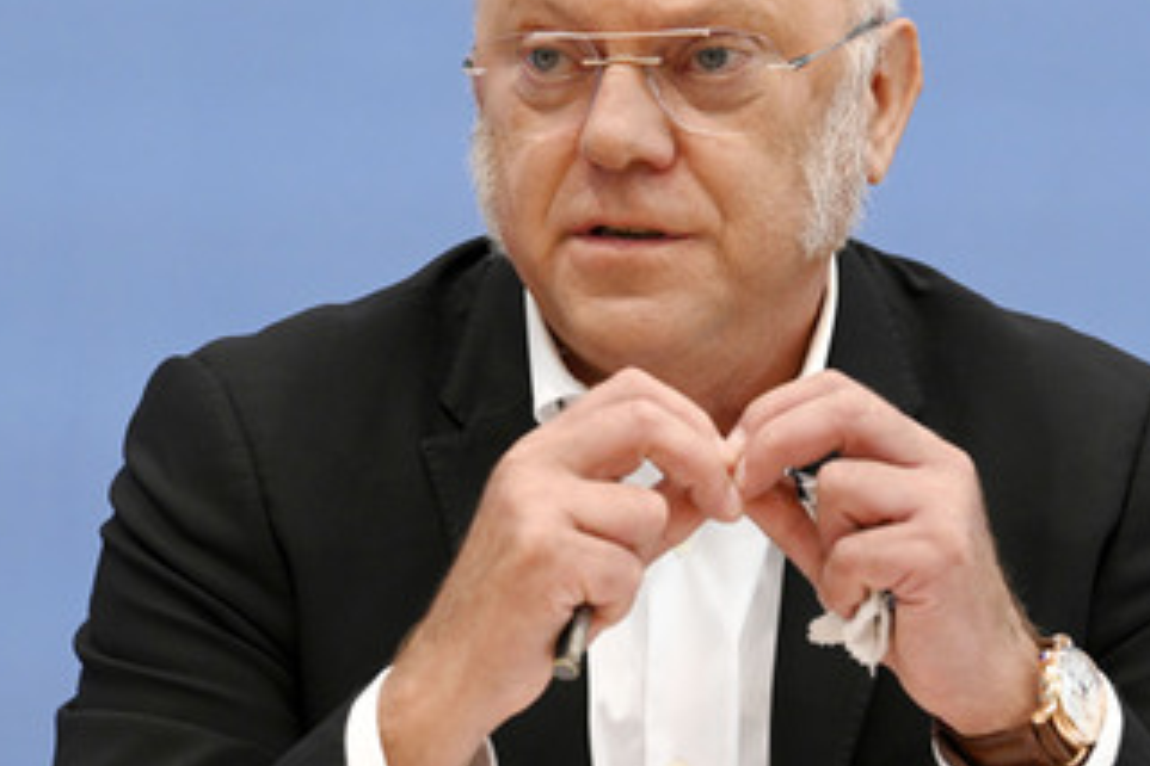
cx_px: 693
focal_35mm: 163
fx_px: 5207
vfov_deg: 8.4
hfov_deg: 12.6
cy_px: 301
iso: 4000
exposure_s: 1/500
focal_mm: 116
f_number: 6.3
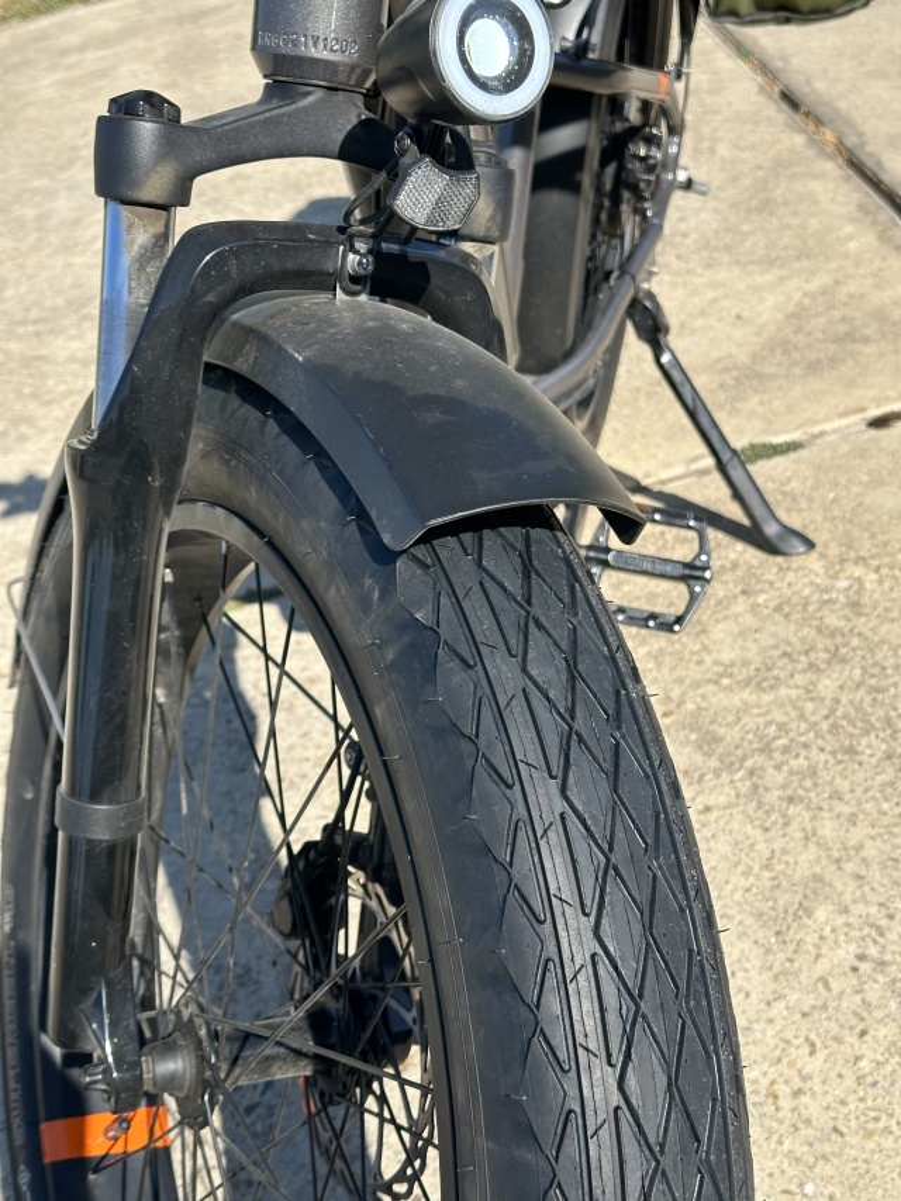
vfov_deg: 39.7
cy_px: 600
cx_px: 450
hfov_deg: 30.3
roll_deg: +12.9
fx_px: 1665
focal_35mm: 48
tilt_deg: -34.5
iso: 64
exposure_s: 1/2890
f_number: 1.78
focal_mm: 6.86
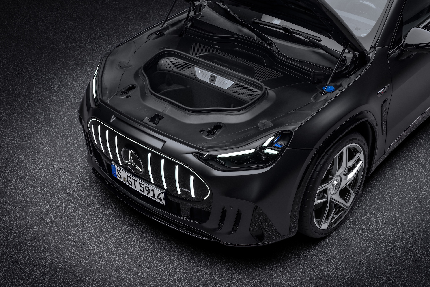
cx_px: 215
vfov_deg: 29.9
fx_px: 537
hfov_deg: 43.6
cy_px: 144
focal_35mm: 45
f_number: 8
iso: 200
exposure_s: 1/10
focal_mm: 45
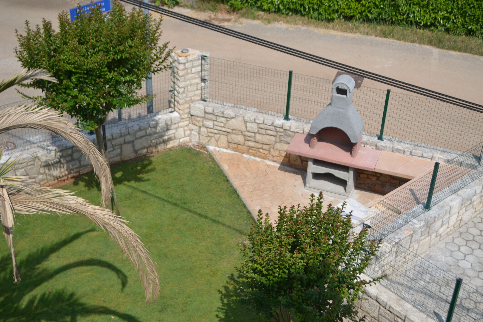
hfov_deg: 37.9
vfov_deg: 25.8
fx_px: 704
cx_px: 242
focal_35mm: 52
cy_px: 161
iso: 100
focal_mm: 35
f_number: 5
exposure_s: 1/640
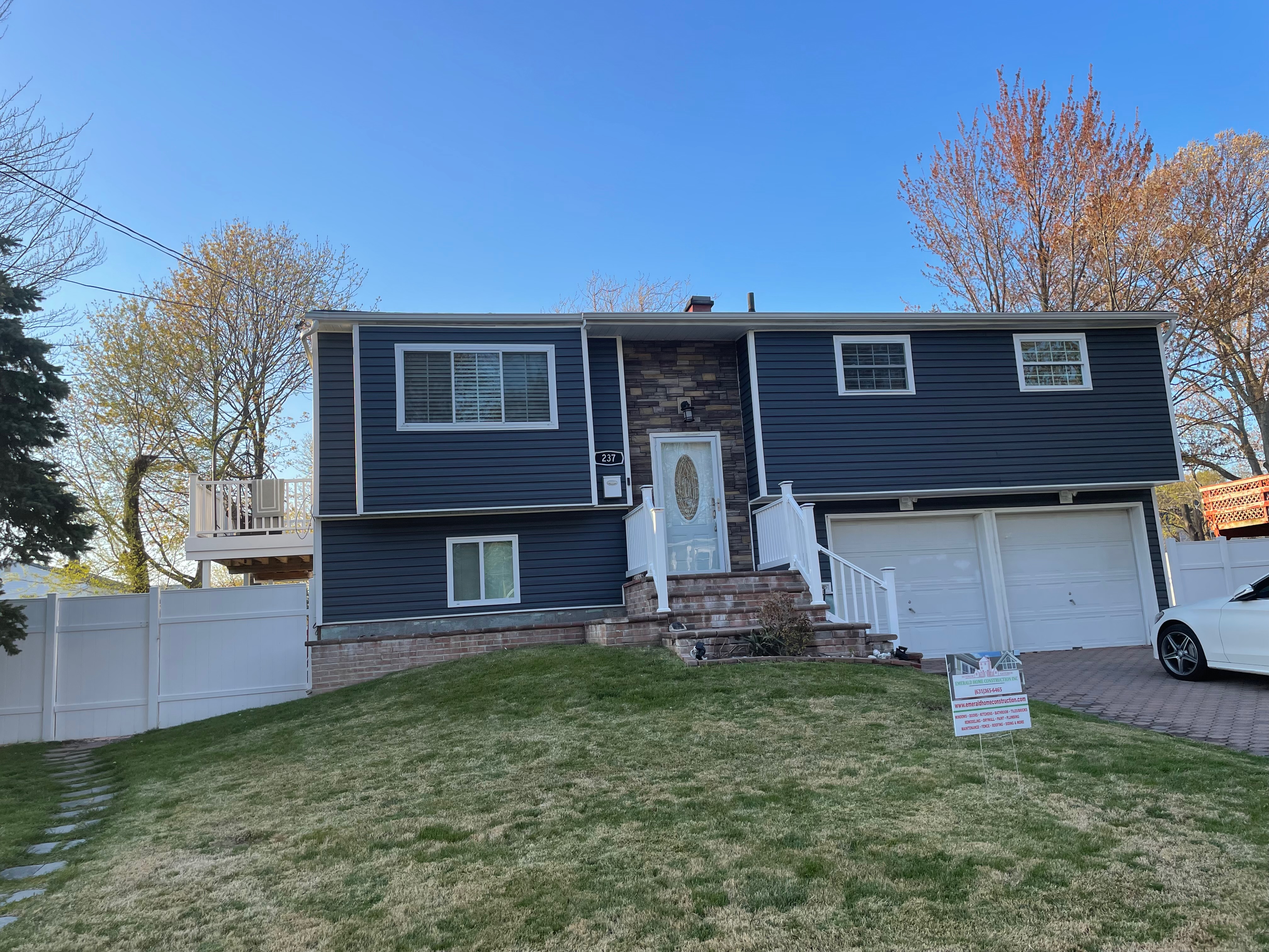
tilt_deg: +9.6
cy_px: 476
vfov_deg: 53.1
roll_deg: +3.9
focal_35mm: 26
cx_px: 634
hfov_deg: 67.3
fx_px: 953
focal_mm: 4.2
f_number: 1.6
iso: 32
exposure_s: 1/924
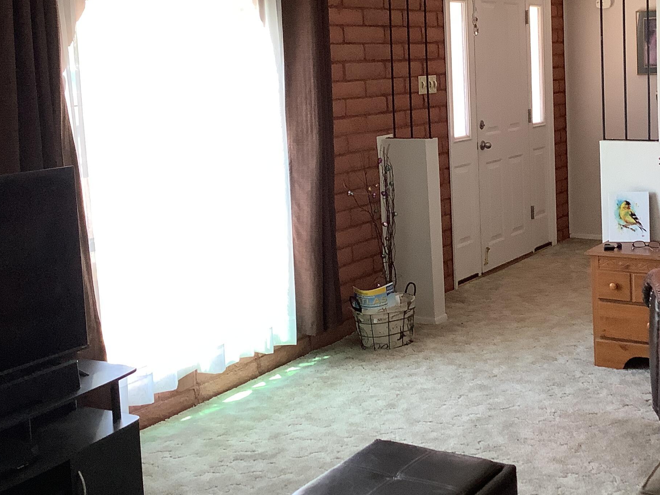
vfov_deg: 28.3
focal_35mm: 51
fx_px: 972
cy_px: 144
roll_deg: +2.4
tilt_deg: -5.8
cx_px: 468
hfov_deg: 36.9
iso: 80
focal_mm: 3.3
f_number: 2.4
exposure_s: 1/60
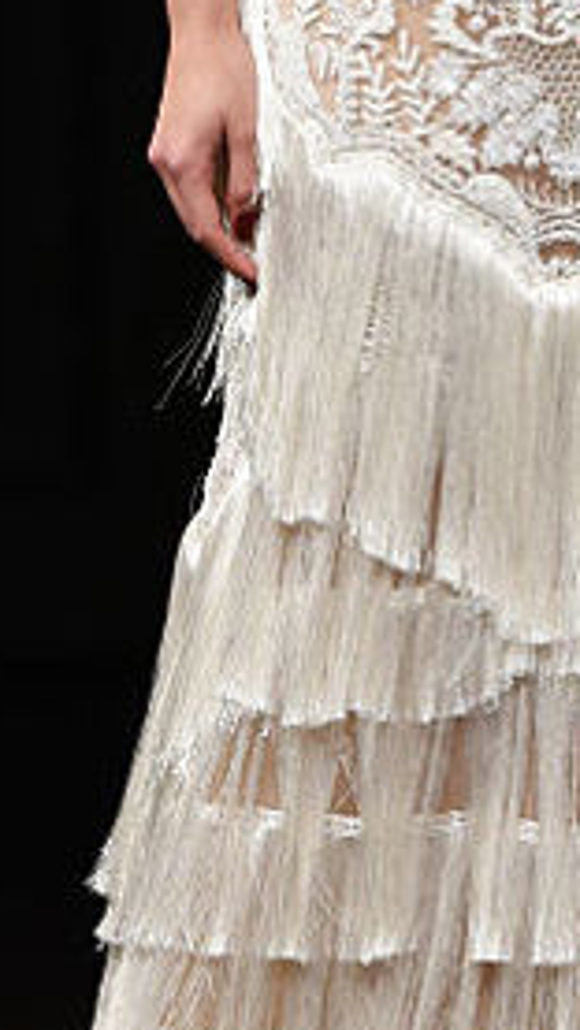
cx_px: 662
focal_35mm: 528
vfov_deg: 4.1
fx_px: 14423
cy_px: 119
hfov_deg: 2.3
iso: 2500
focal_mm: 135
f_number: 5.6
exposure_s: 1/500
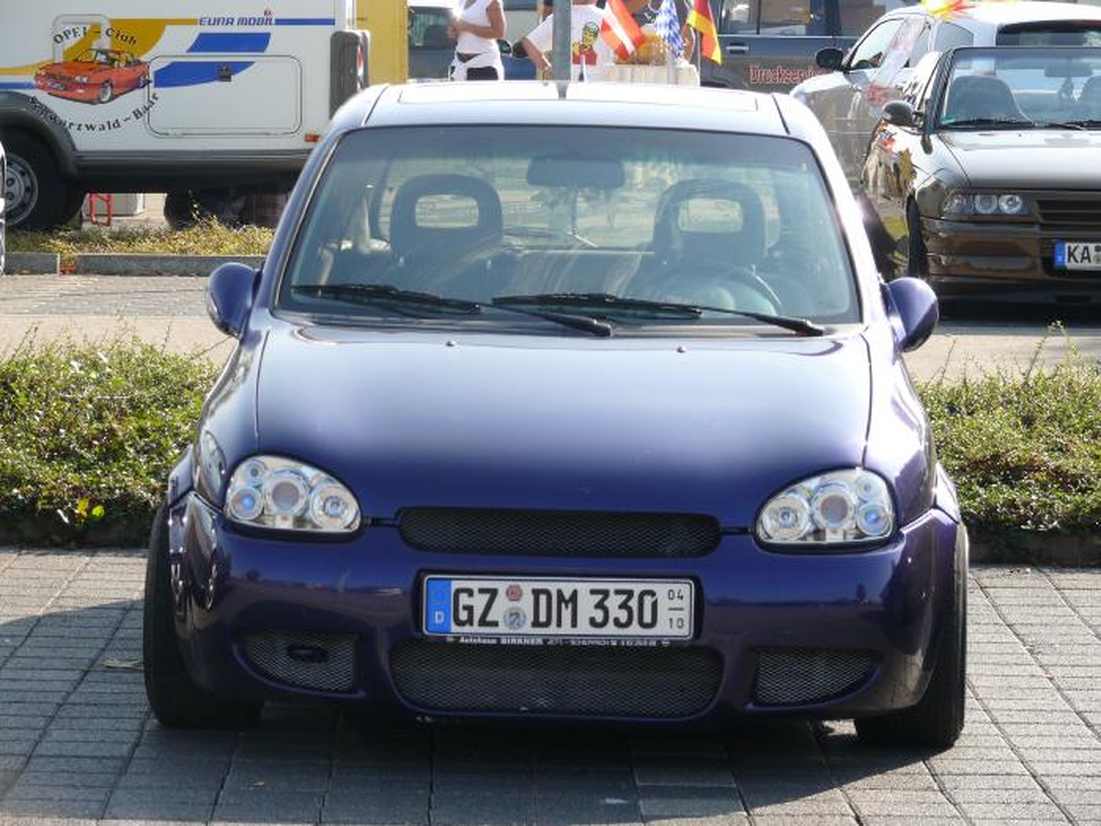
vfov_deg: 9.3
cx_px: 550
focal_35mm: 159
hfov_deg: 12.4
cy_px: 413
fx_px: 5057
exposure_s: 1/250
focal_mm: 33.6
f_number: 5
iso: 100
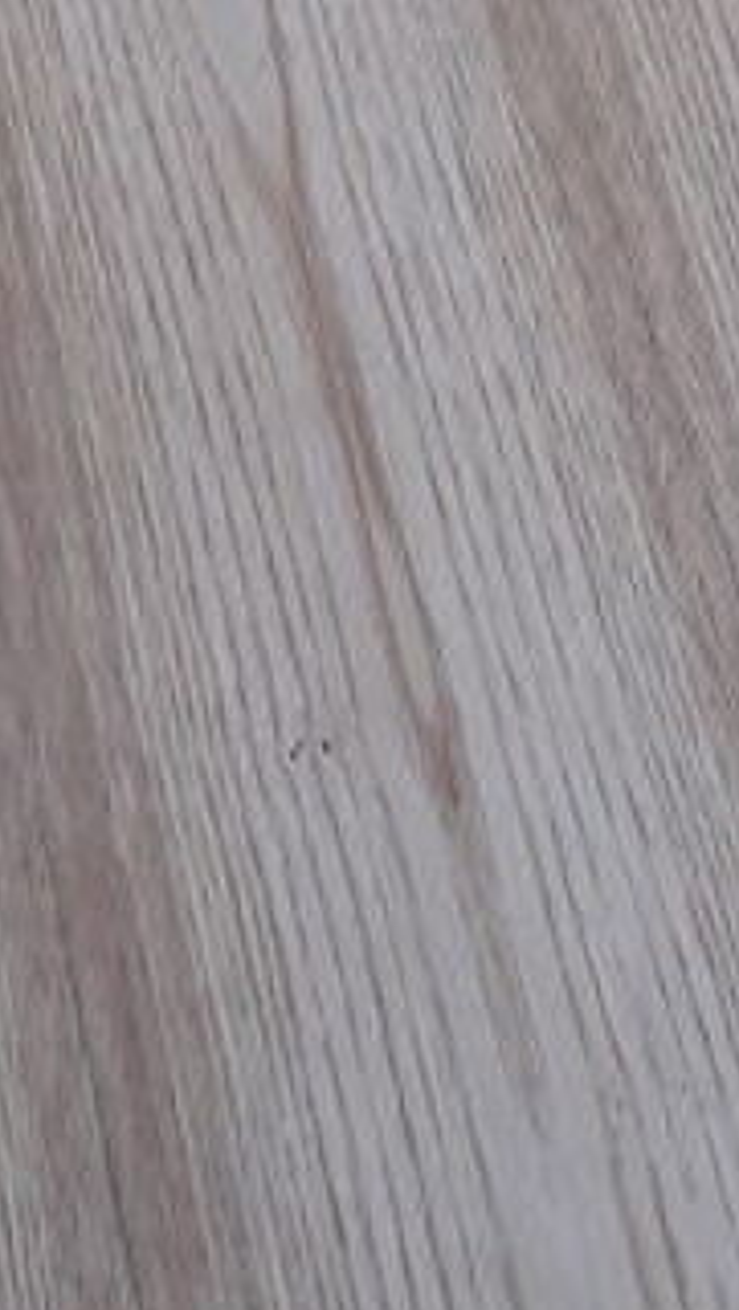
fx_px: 4242
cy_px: -157
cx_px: 666
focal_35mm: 122
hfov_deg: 9.9
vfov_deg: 17.0
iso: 50
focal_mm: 3.6
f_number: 1.9
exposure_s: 1/100
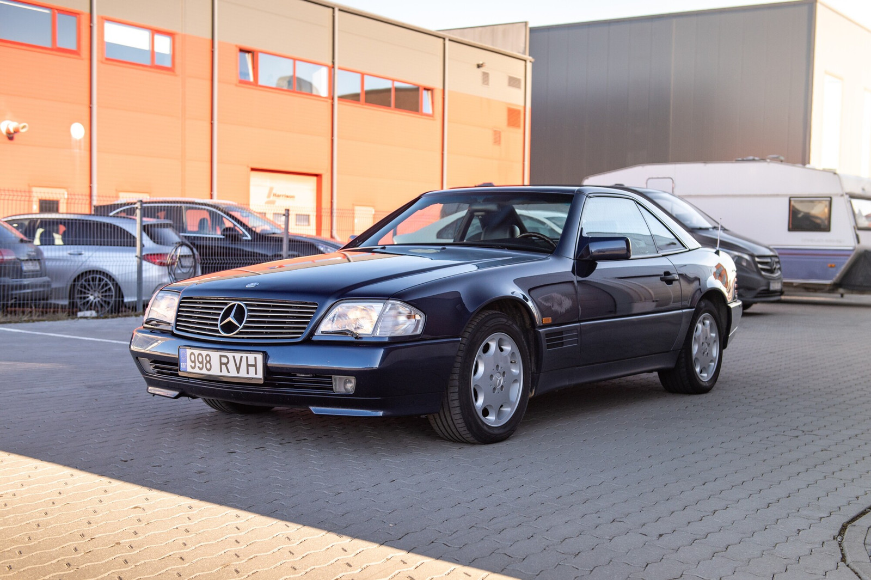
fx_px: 967
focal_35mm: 40
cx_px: 436
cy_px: 290
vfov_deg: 33.4
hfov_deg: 48.5
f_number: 4.5
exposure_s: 1/320
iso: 400
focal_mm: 40
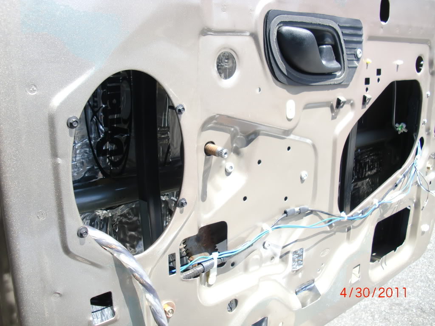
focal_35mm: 36
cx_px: 218
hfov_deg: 51.4
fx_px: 452
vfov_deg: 39.7
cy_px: 163
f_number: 2.8
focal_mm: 6.3
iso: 64
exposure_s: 1/320
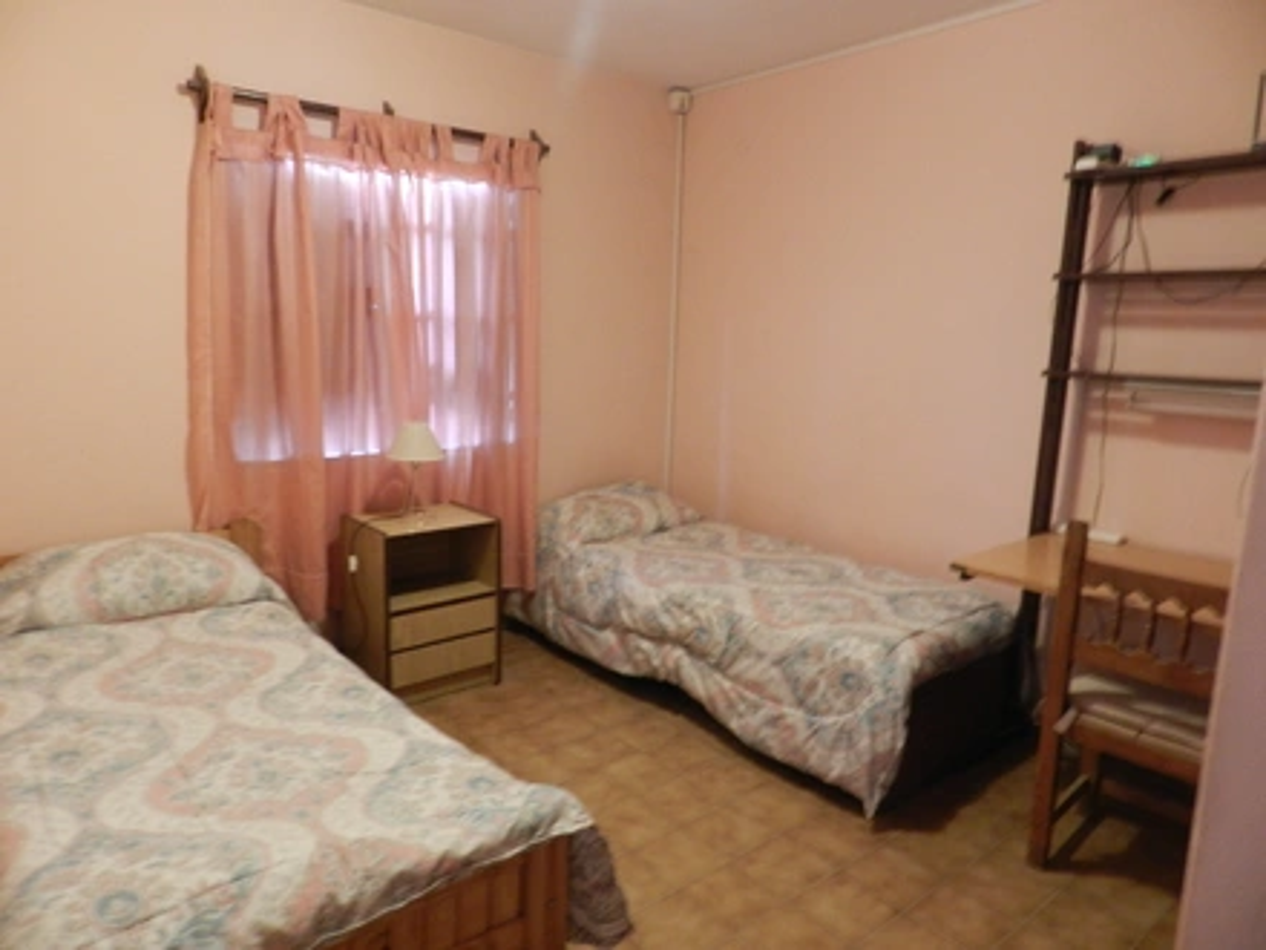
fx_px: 841
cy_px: 475
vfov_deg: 58.9
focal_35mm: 23
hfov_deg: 73.9
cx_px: 633
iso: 400
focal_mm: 4
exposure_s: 1/2.5
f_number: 3.4
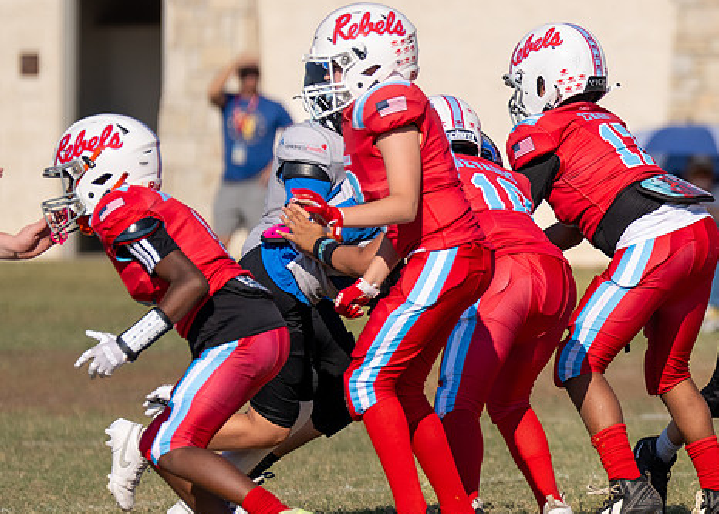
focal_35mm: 527
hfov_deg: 3.8
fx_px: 10763
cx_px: 894
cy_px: 260
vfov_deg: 2.7
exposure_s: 1/3200
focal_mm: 200
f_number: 3.2
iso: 100
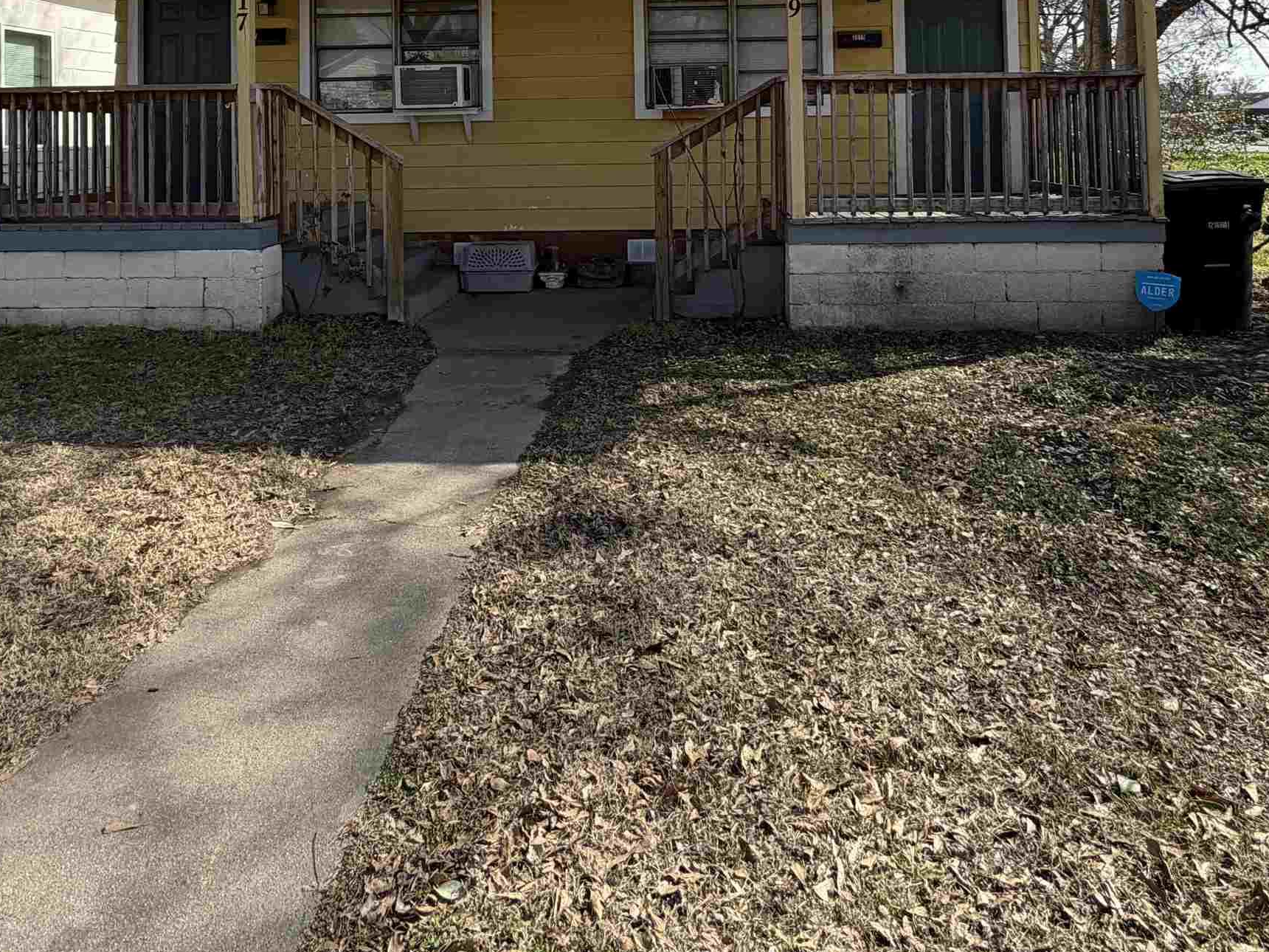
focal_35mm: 25
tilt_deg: +1.2
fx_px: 916
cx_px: 651
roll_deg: +0.3
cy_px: 111
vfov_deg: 49.4
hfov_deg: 69.4
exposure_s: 1/770
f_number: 2.2
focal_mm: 2.22
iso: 40
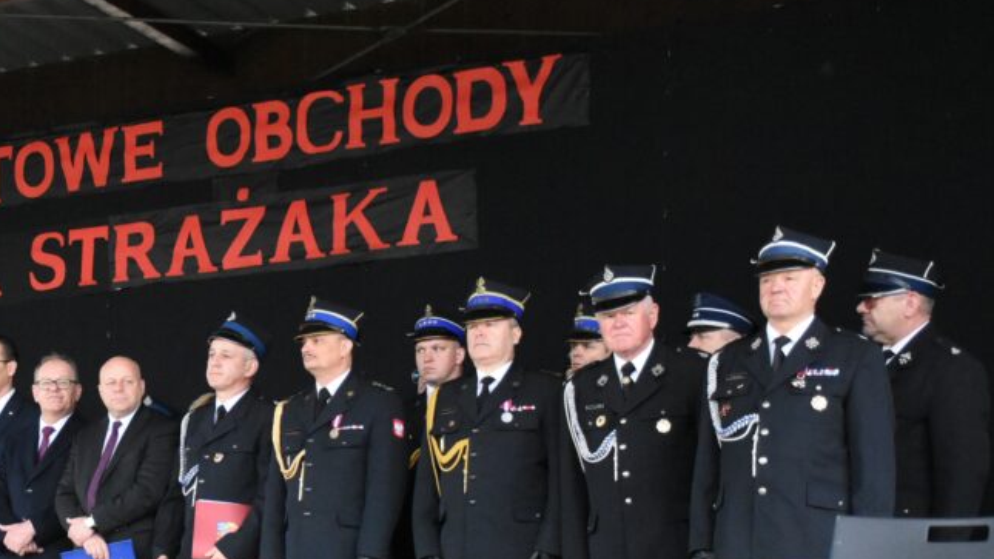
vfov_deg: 15.2
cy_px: 470
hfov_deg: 26.0
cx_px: 106
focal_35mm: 79
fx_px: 2082
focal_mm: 27
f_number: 4
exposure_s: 1/1000
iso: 4500
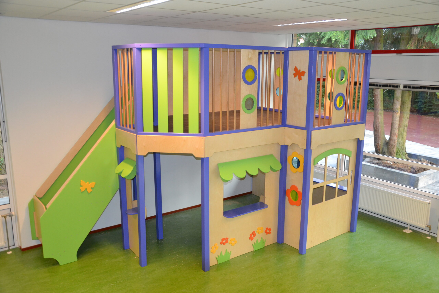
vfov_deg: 41.7
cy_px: 146
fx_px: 384
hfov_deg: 59.5
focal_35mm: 32
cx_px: 220
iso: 800
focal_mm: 21
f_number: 3.8
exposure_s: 1/60
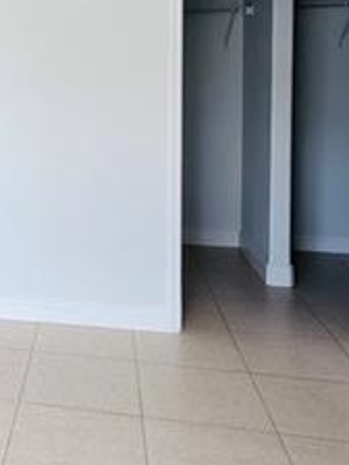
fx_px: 645
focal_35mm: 48
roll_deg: -0.6
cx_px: -71
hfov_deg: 26.8
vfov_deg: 38.4
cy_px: 102
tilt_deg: -1.1
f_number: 2.2
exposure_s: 1/99
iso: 80
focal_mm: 2.22
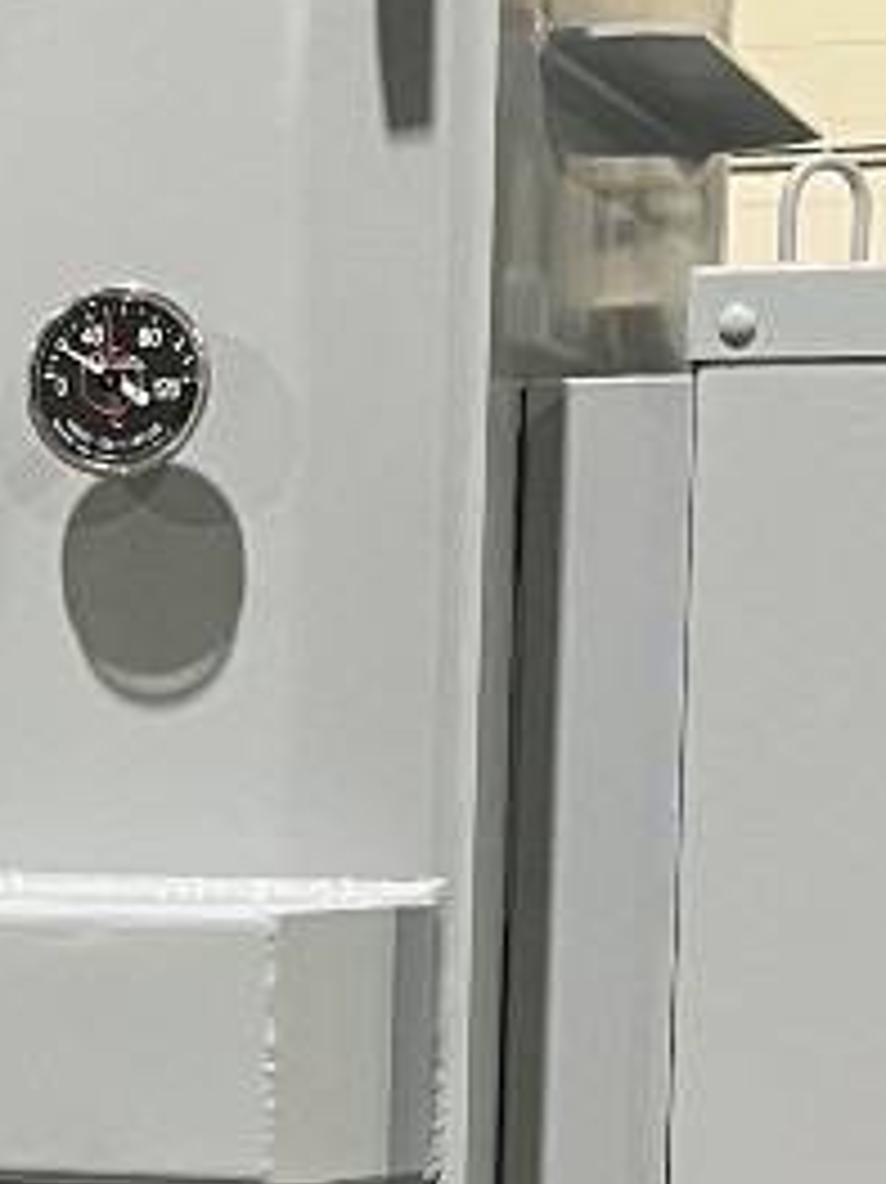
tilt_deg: -9.0
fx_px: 4508
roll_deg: +1.2
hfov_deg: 10.8
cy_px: 1317
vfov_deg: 14.6
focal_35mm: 132
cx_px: -427
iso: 250
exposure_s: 1/60
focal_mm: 5.1
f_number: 1.6
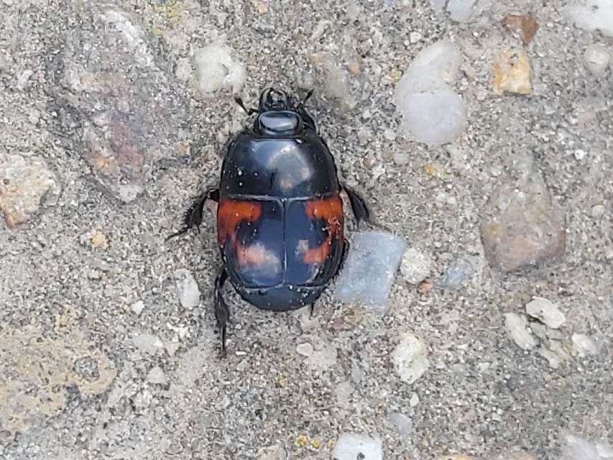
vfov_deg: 53.1
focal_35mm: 26
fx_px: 460
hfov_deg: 67.3
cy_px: 230
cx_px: 306
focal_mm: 3.92
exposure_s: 1/313
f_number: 1.7
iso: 64
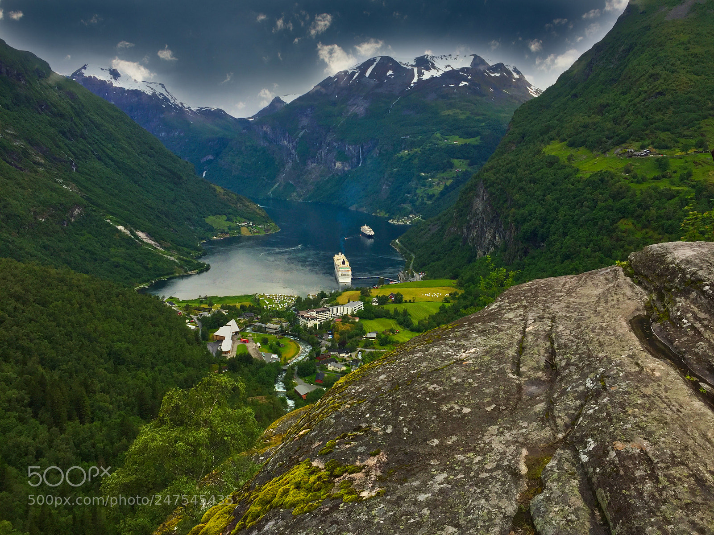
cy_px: 268
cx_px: 357
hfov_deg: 61.7
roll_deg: -0.9
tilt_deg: -9.9
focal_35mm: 29
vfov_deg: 48.2
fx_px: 598
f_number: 2.2
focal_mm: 4.15
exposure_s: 1/628
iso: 32
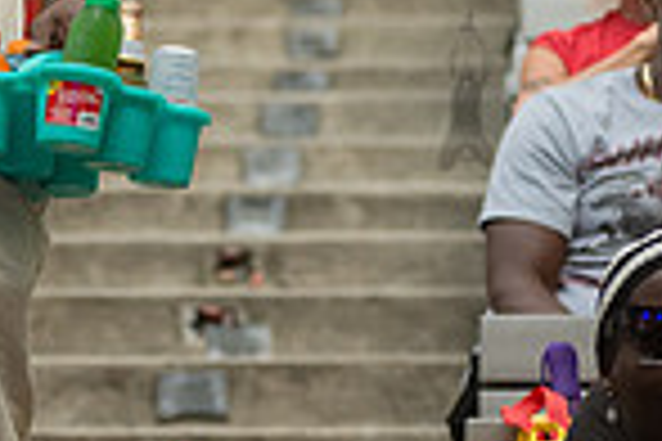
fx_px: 8697
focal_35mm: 473
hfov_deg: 4.3
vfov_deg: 2.9
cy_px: -128
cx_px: -117
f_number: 3.5
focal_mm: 120
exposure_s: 1/1600
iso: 1000
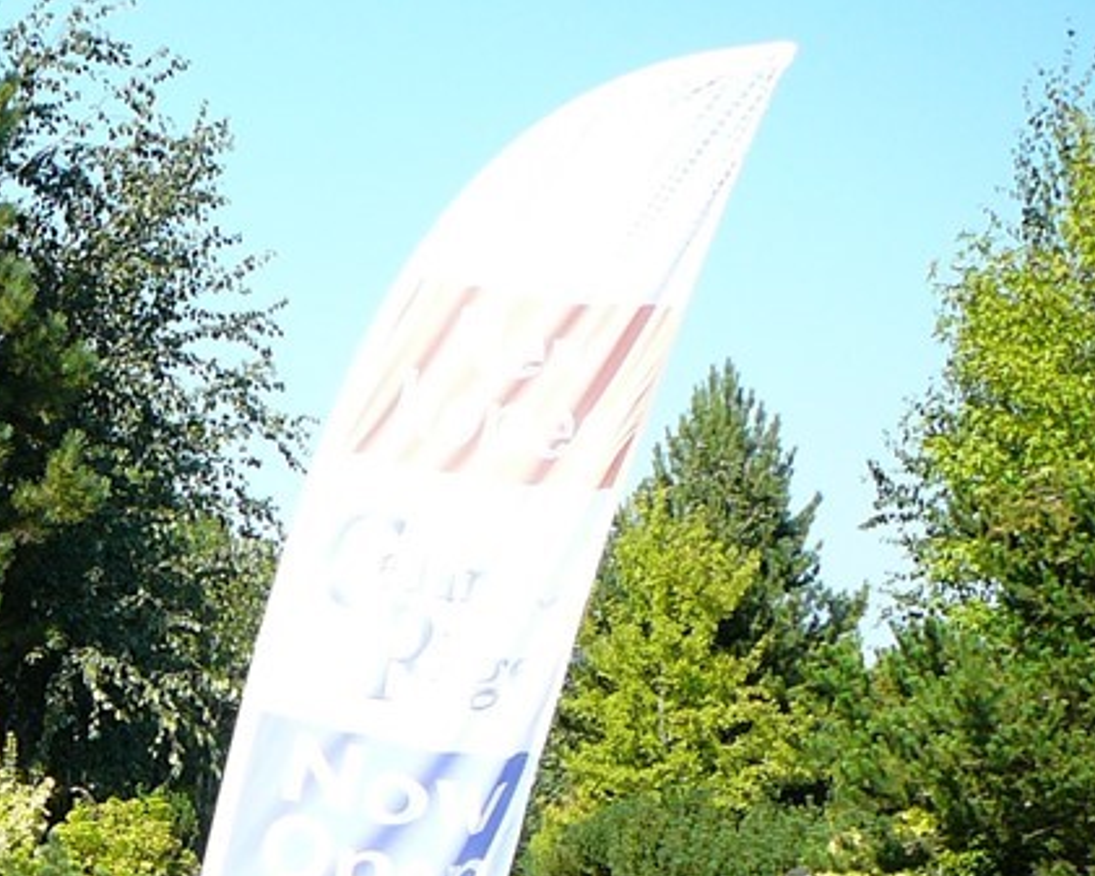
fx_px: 2690
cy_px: 907
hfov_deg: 21.4
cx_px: -205
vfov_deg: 18.0
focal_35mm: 83
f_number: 2.8
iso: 80
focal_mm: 5.2
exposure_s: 1/640
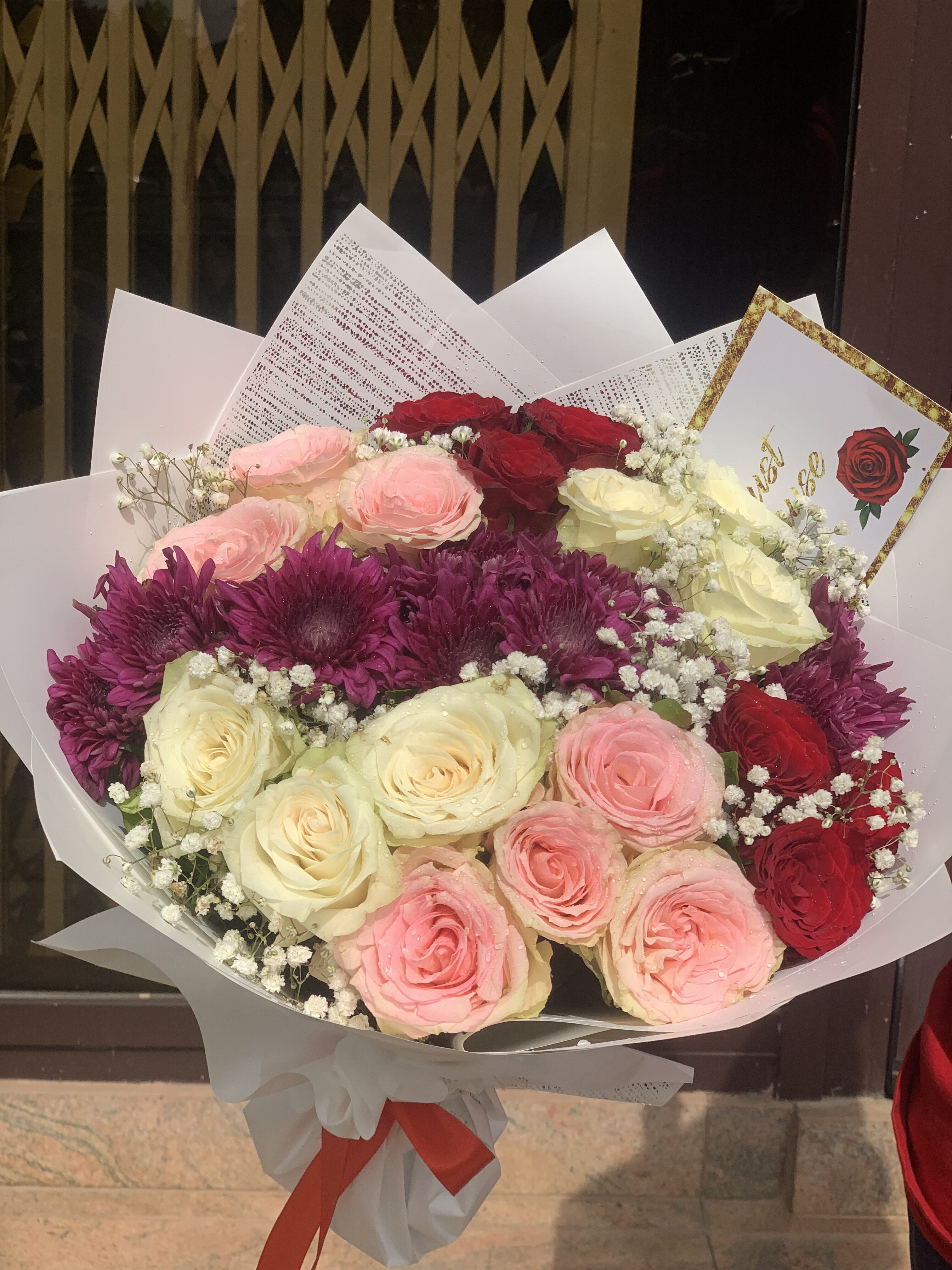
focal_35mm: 52
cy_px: 635
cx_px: 476
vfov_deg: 36.8
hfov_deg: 28.0
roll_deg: -4.4
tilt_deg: -13.7
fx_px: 1907
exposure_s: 1/2398
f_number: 2.4
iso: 16
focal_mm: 6
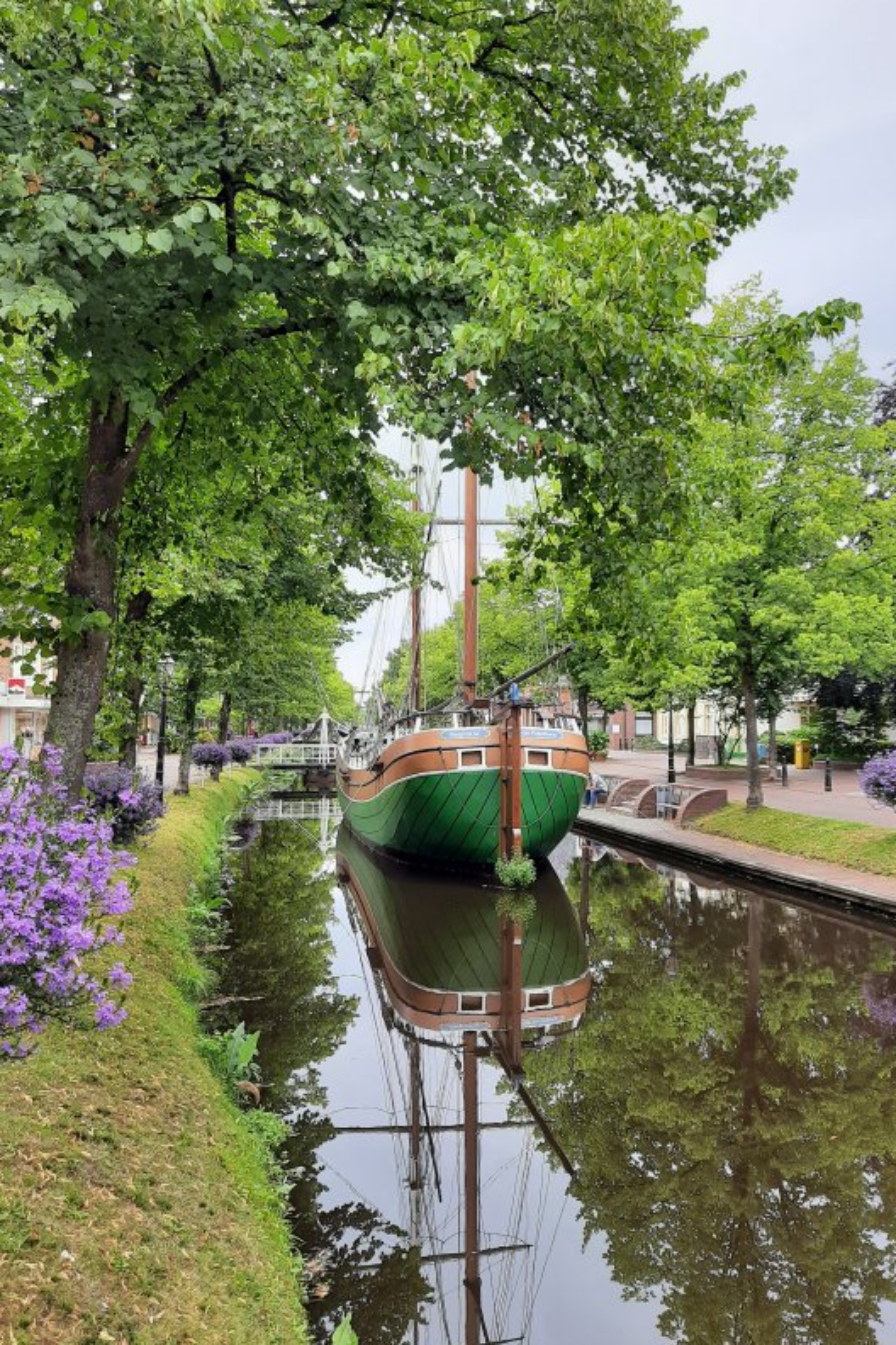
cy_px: 699
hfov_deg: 46.4
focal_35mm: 28
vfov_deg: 65.5
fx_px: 1045
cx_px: 487
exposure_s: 1/100
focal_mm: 4.6
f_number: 2
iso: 100
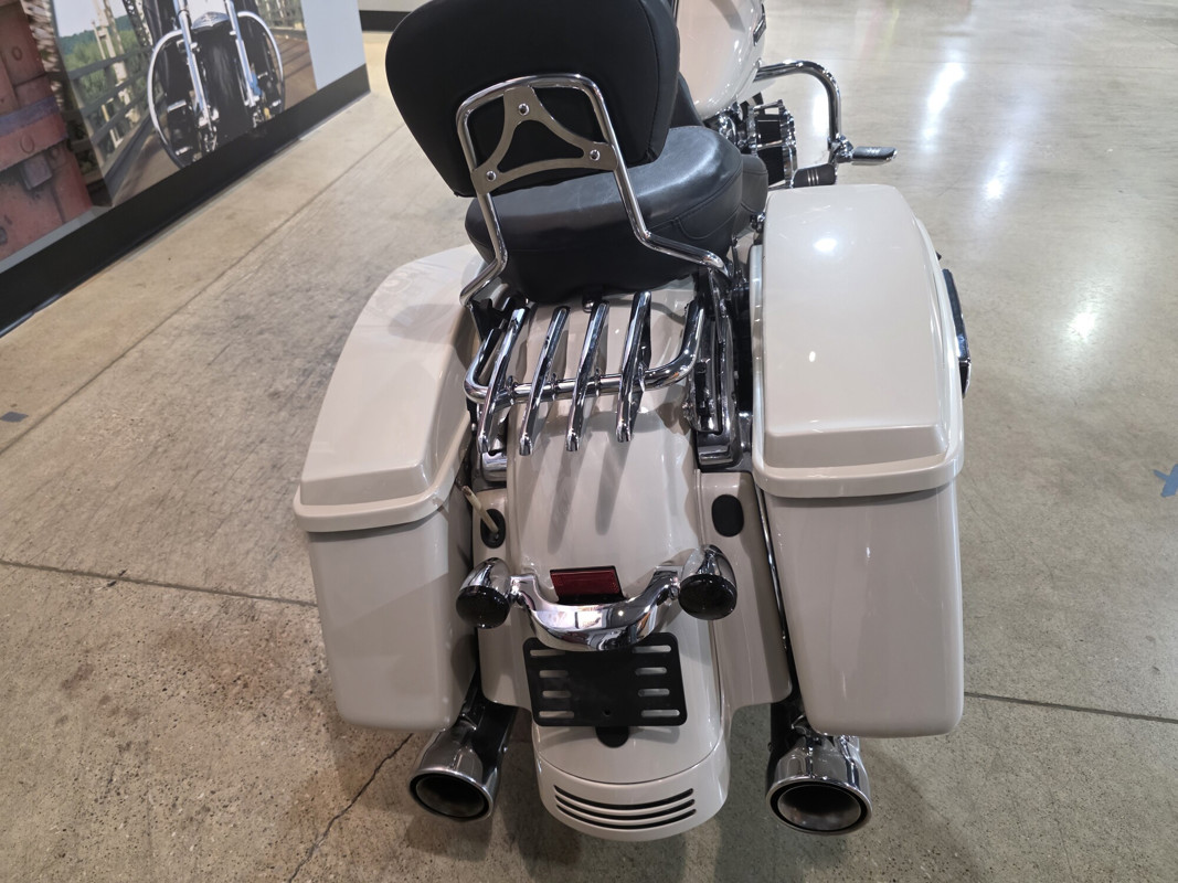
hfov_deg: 73.9
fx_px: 783
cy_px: 442
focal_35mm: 23
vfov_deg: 58.9
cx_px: 589
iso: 800
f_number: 1.7
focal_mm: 6.3
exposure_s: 1/120
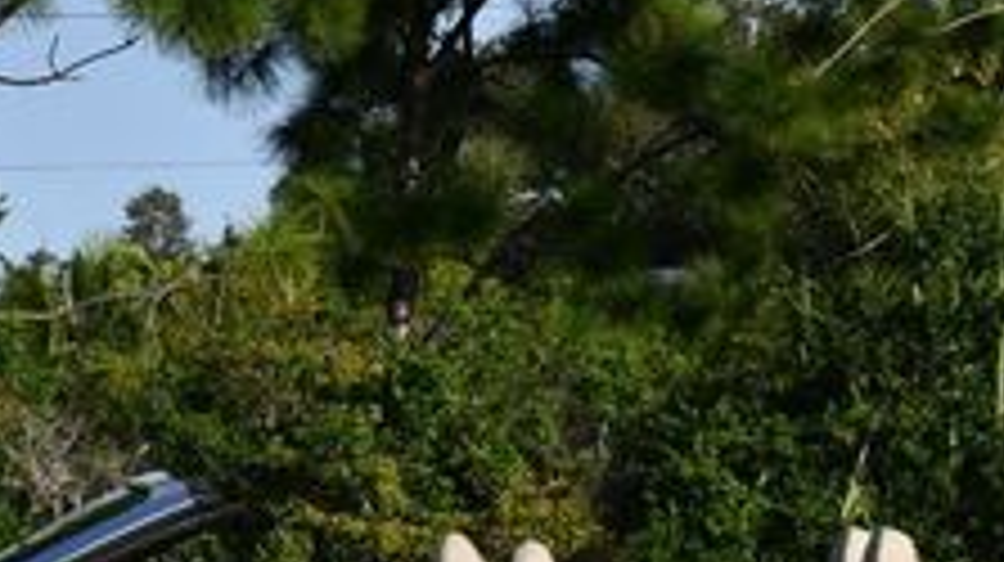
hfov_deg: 11.1
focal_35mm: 193
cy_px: 472
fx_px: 5134
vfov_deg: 6.3
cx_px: 252
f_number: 9
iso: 100
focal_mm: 32
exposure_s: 1/320
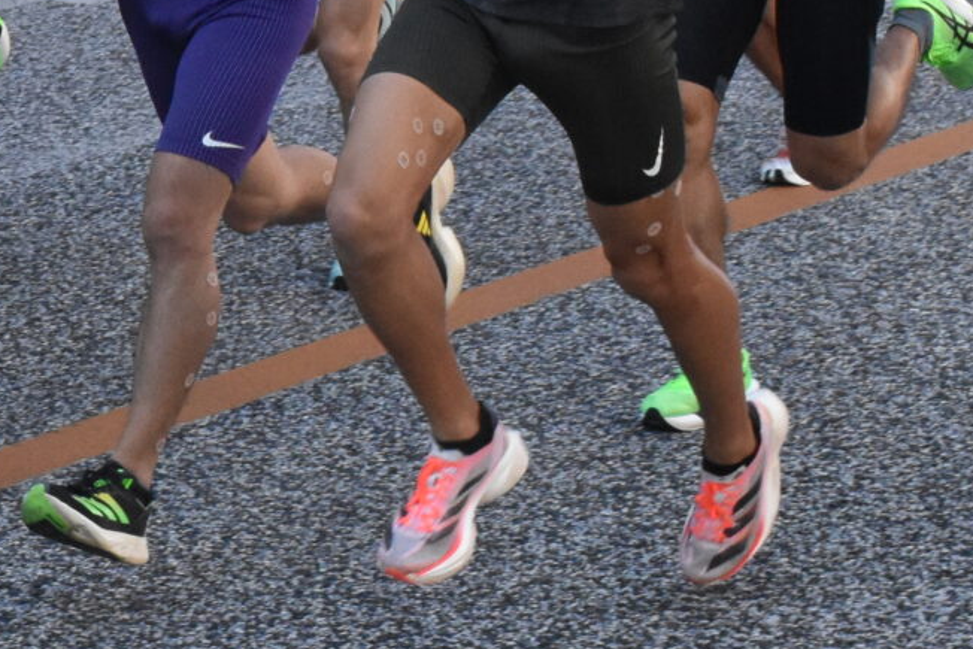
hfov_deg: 12.5
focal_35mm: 159
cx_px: -355
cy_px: 427
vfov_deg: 8.6
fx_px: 4297
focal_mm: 27
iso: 2500
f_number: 11
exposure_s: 1/500
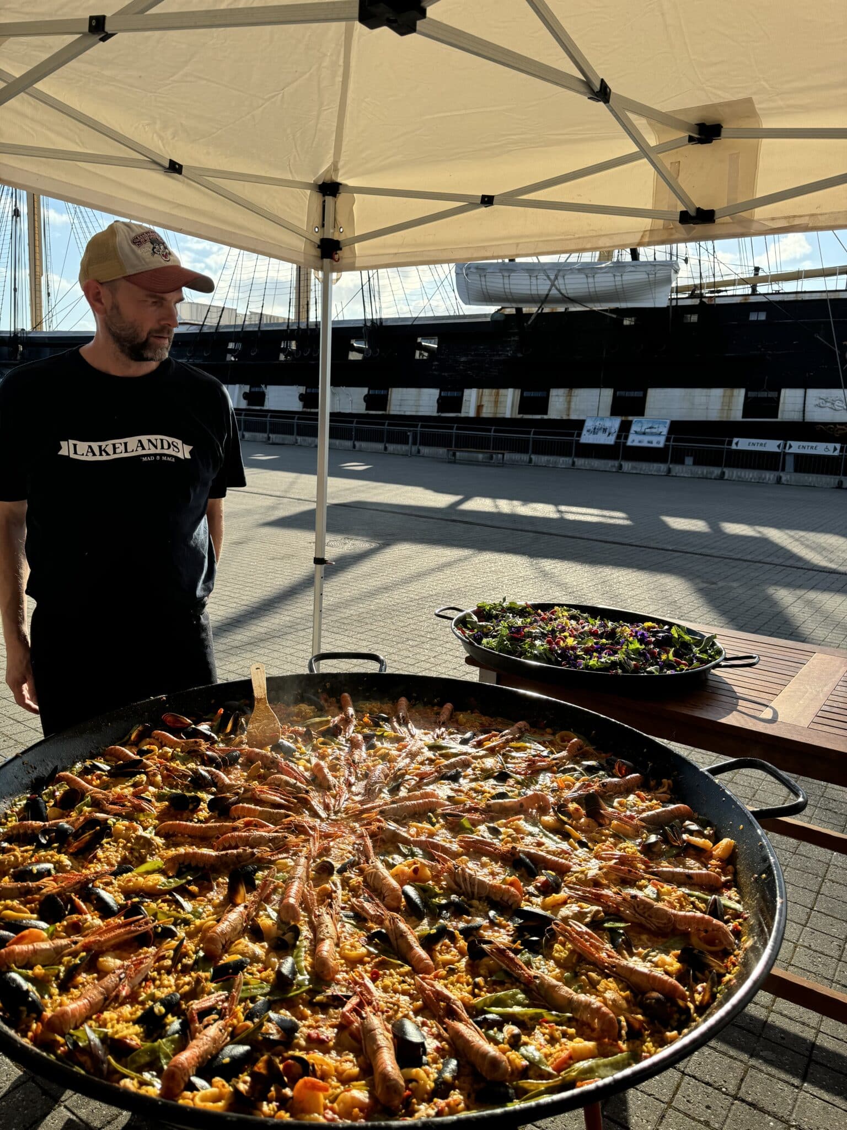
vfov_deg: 71.6
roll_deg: -2.2
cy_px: 565
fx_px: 783
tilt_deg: -10.2
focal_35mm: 24
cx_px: 424
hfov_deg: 56.8
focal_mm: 6.76
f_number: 1.78
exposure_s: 1/2604
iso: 80
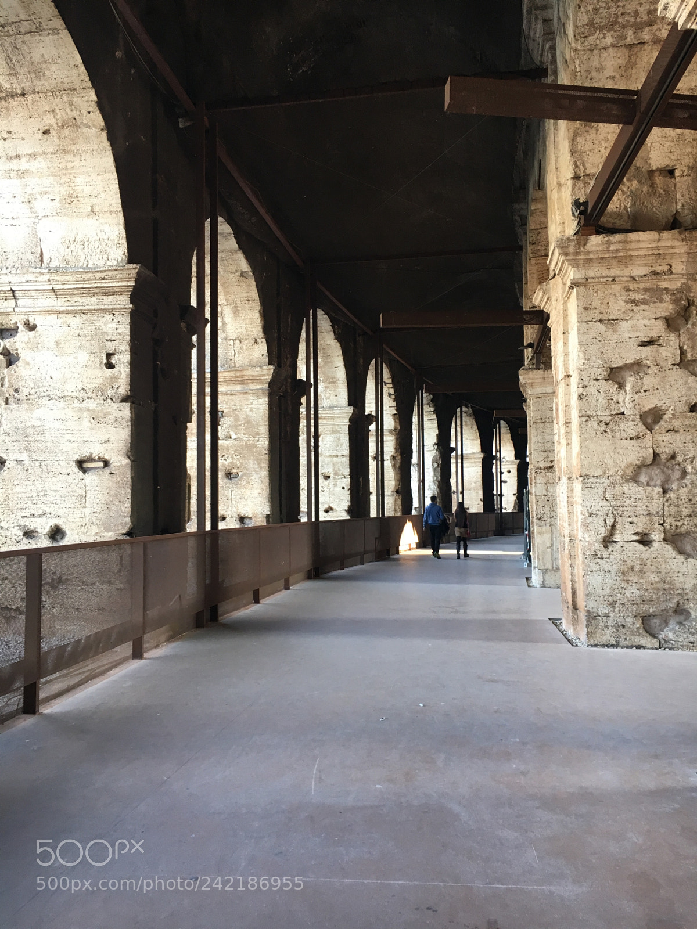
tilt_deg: +3.4
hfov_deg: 48.2
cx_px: 348
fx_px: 779
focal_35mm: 29
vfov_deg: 61.7
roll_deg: +1.0
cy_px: 464
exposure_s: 1/33
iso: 40
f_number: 2.2
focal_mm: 4.15
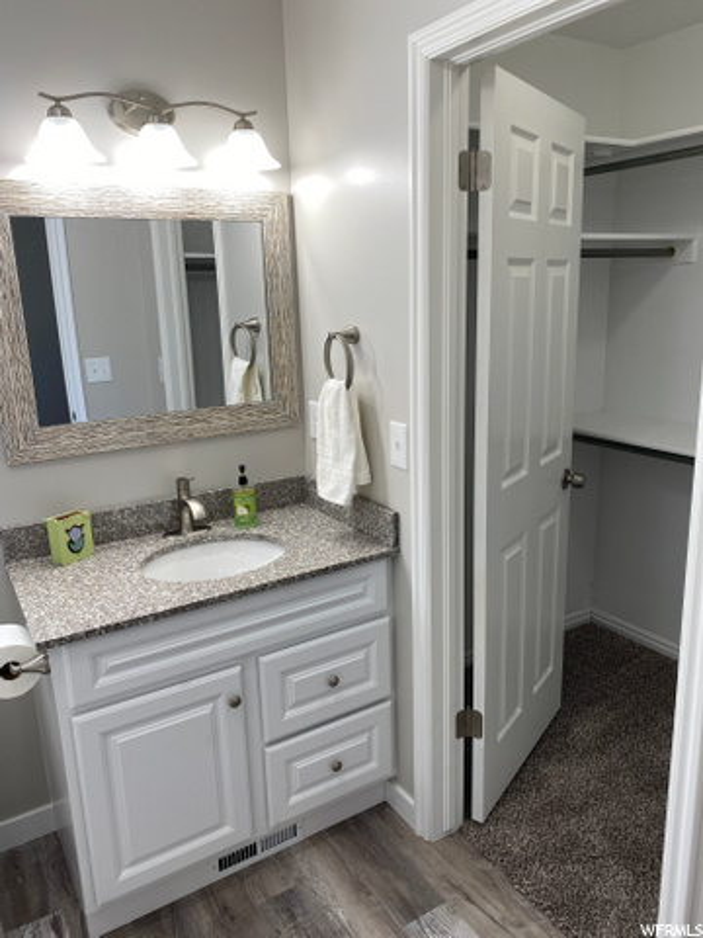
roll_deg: +1.7
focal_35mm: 26
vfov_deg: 67.3
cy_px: 469
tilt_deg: -13.1
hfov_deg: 53.1
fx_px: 704
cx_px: 352
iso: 40
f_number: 1.8
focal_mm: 4.25
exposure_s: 1/120
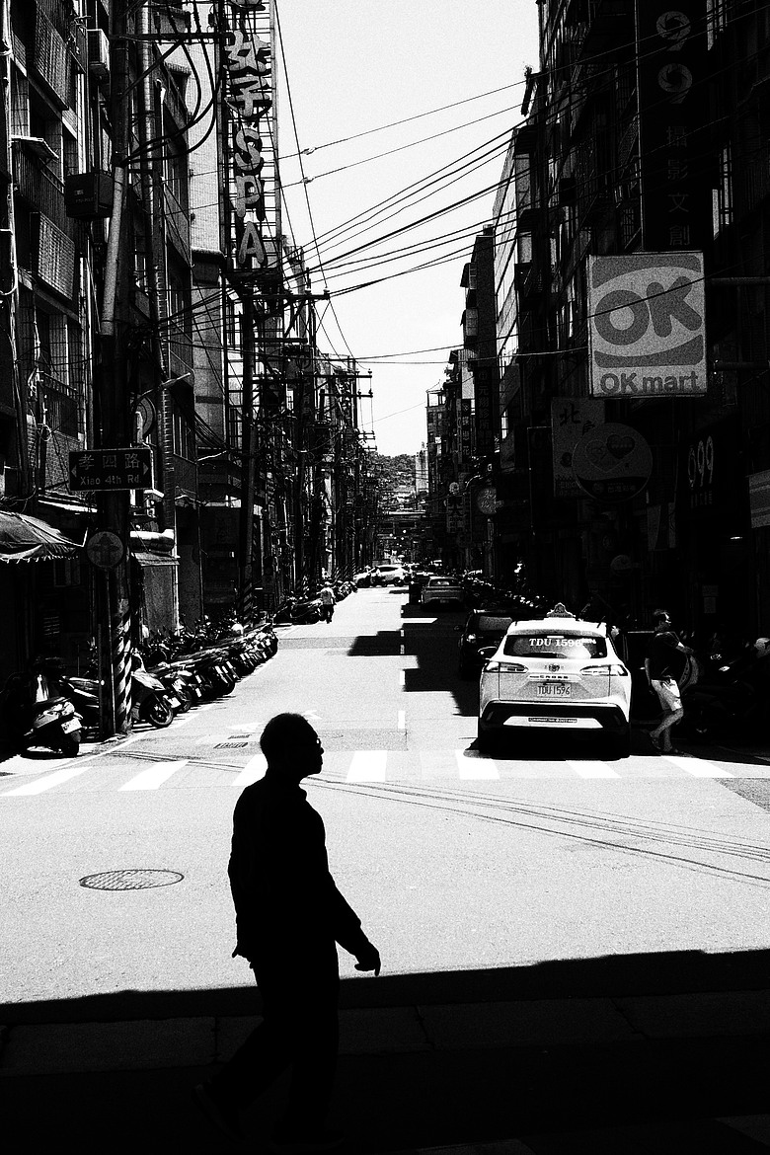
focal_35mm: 50
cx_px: 385
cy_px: 578
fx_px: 1604
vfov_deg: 39.6
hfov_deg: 27.0
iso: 320
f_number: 2.8
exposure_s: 1/800
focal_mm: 18.3
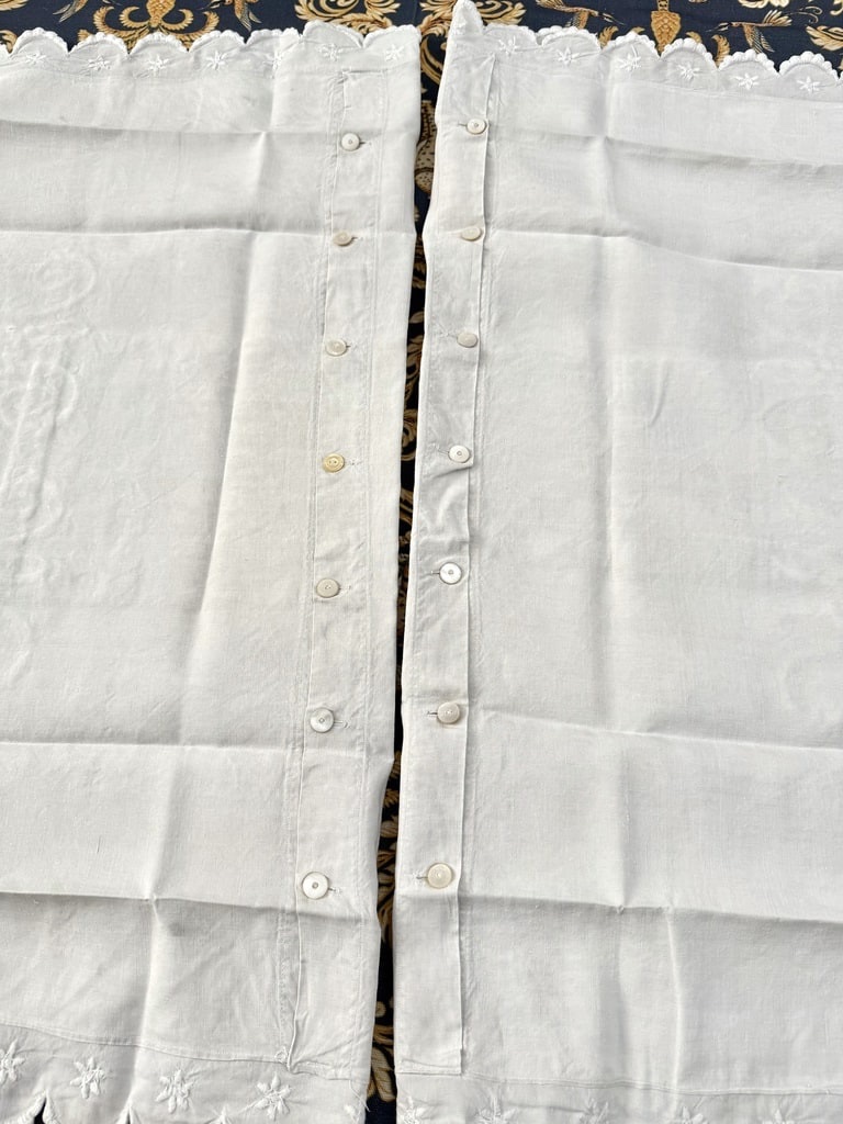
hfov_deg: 56.8
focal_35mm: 24
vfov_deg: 71.6
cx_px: 422
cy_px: 562
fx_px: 779
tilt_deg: -70.0
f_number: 1.78
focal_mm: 6.76
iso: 125
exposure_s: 1/100
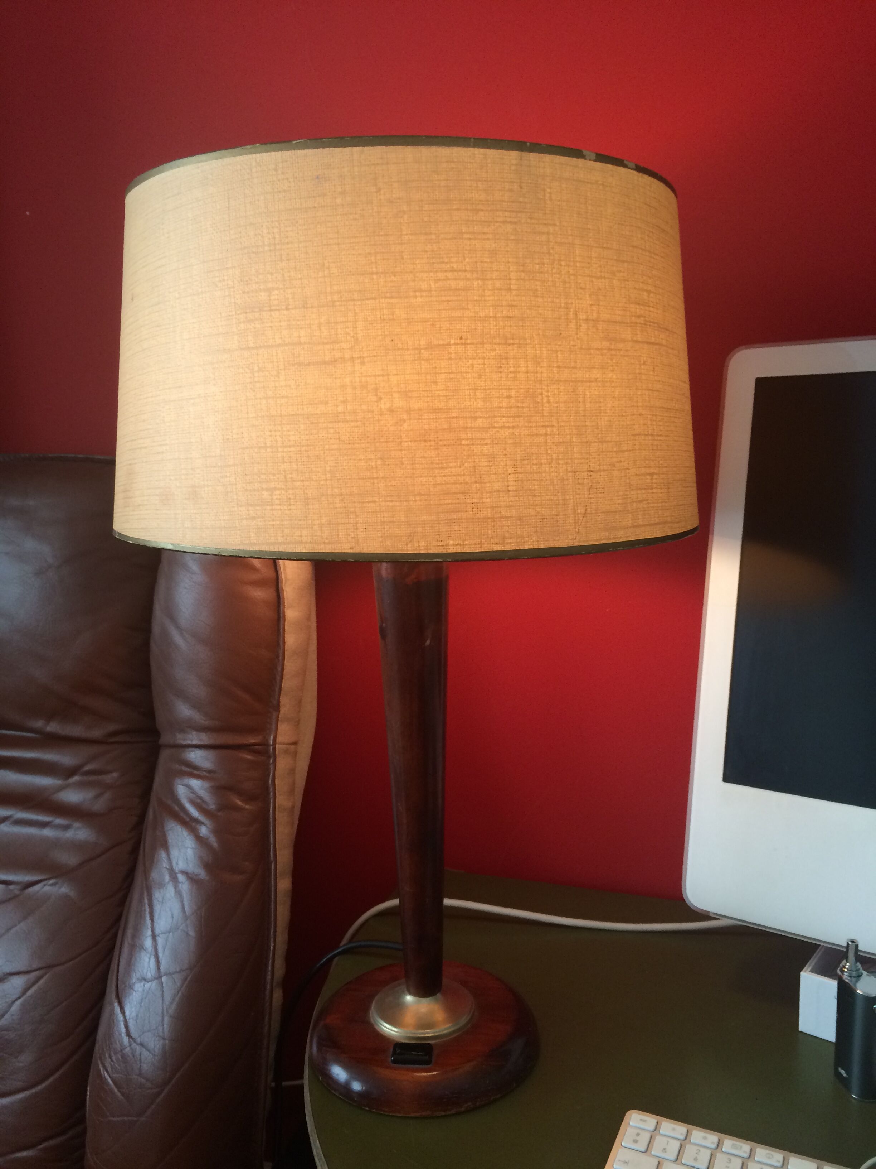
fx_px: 979
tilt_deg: -10.8
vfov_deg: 61.7
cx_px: 438
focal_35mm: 29
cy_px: 584
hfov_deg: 48.2
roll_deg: +2.4
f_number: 2.2
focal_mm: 4.15
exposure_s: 1/33
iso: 160
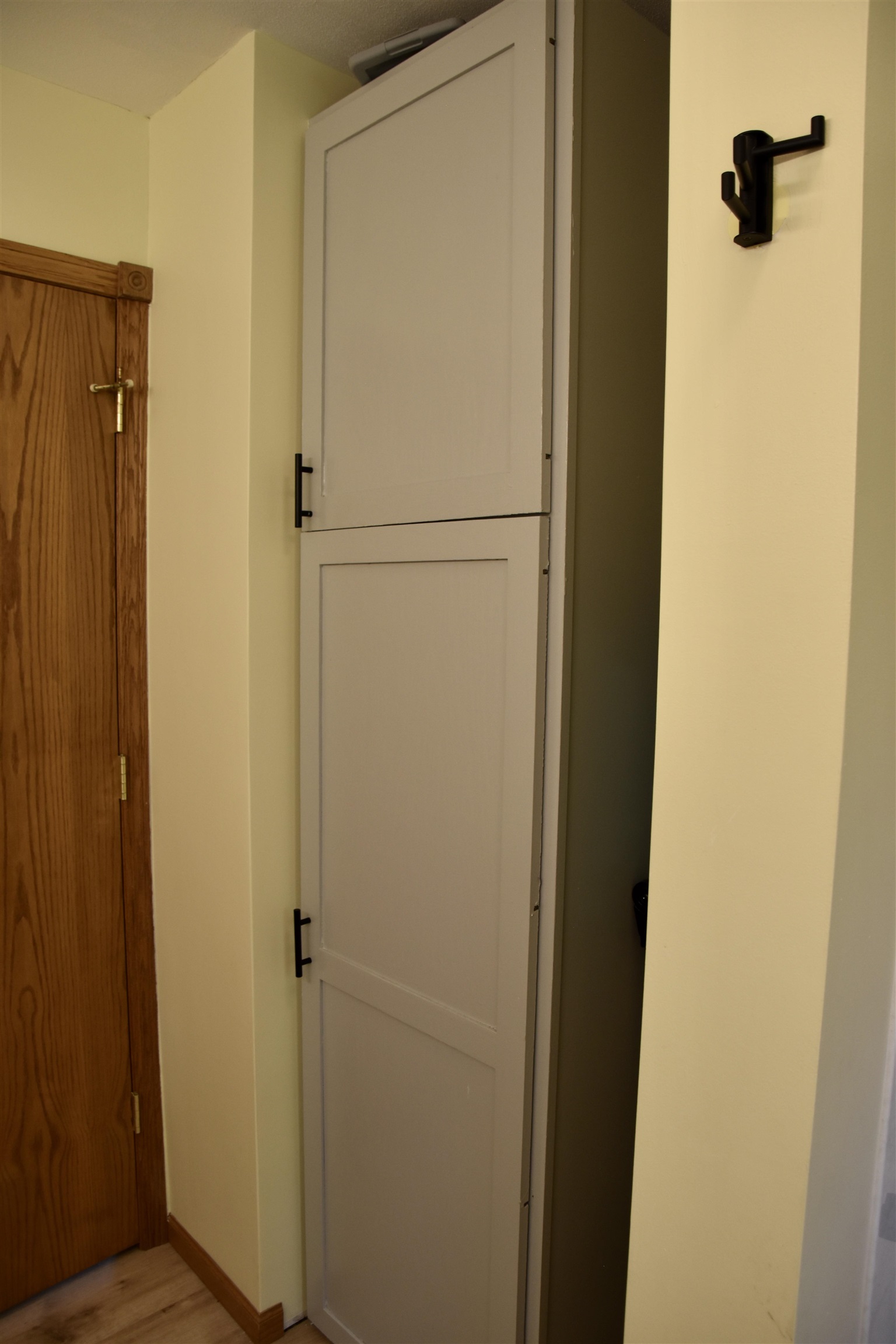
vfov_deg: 73.7
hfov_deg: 53.1
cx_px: 448
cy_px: 672
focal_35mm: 24
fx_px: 896
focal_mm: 16
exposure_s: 1/80
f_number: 4.5
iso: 400
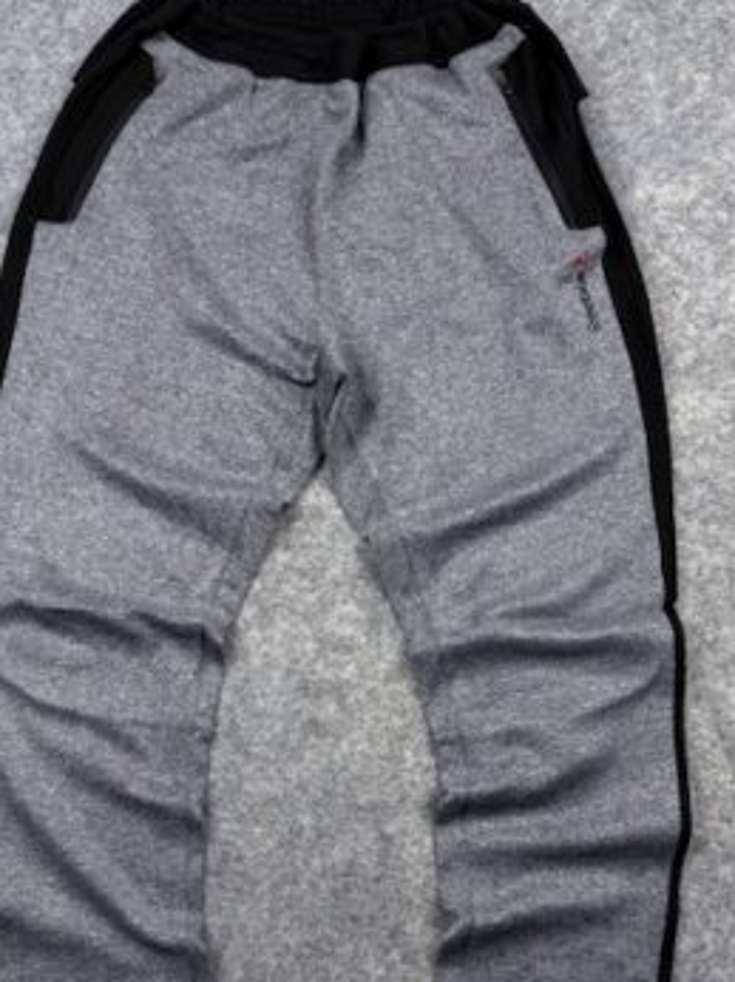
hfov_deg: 38.6
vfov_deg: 49.8
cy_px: 600
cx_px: 335
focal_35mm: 37
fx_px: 1049
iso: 50
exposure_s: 1/121
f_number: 1.78
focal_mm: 6.76
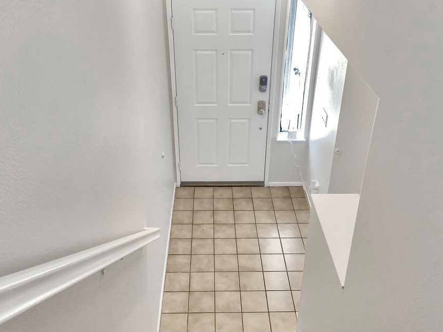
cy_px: 144
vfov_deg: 40.6
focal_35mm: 35
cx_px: 219
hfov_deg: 52.6
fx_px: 448
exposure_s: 1/60
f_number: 1.8
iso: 64
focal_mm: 3
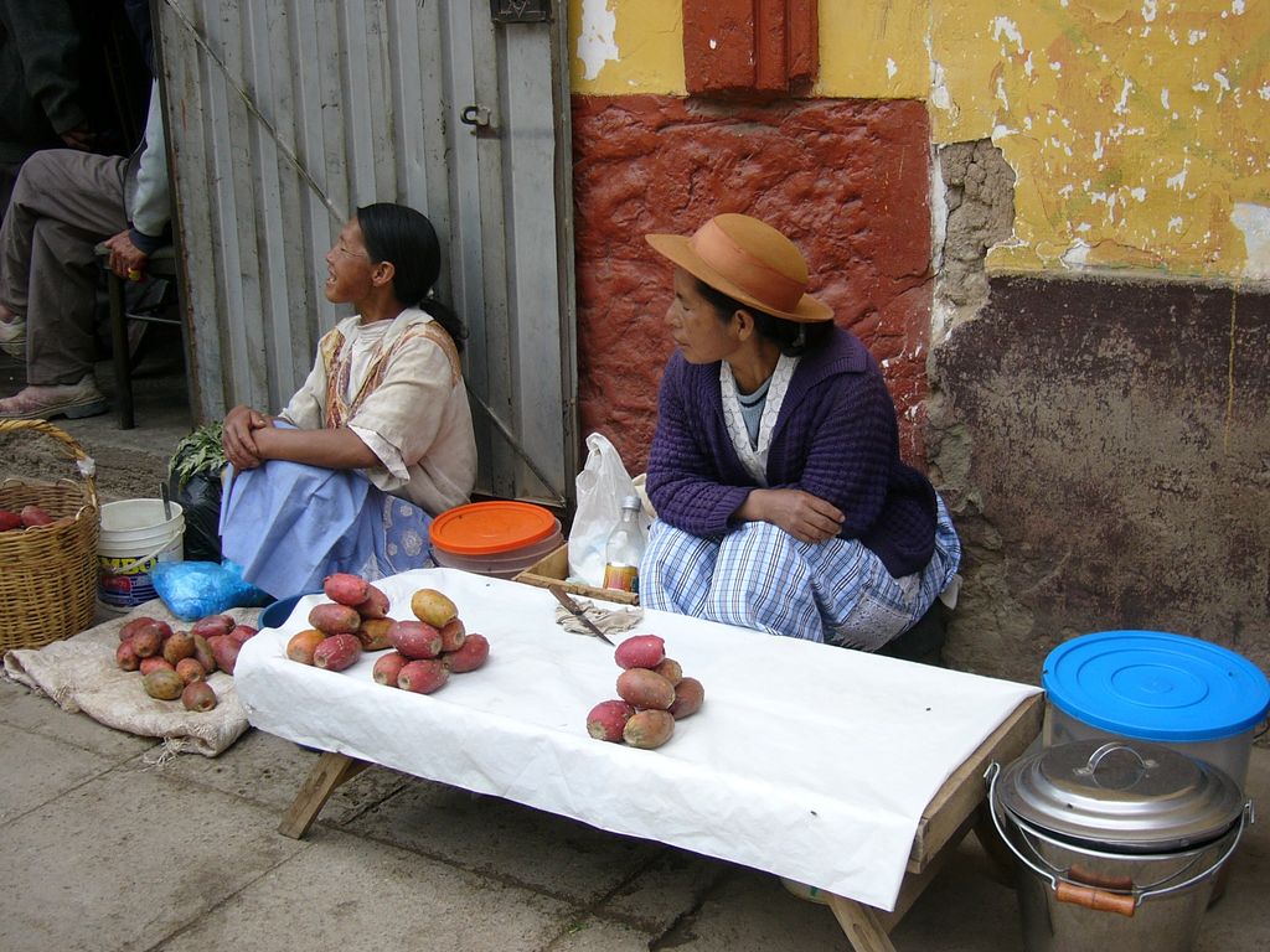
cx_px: 635
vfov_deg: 32.2
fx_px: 1651
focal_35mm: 45
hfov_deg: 42.1
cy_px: 476
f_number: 3.2
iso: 50
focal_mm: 7.5
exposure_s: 1/320
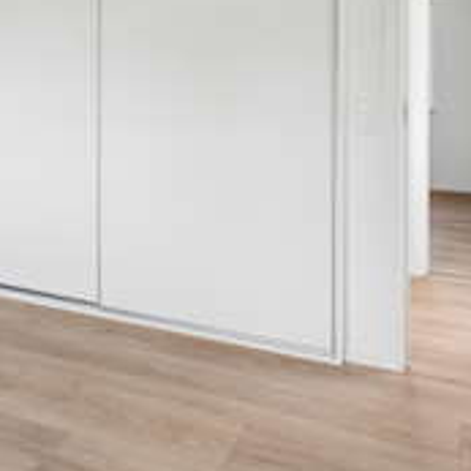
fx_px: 555
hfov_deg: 45.9
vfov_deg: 44.1
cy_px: 103
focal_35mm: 36
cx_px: 199
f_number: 9
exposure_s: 1/100
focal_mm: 17.5
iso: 640
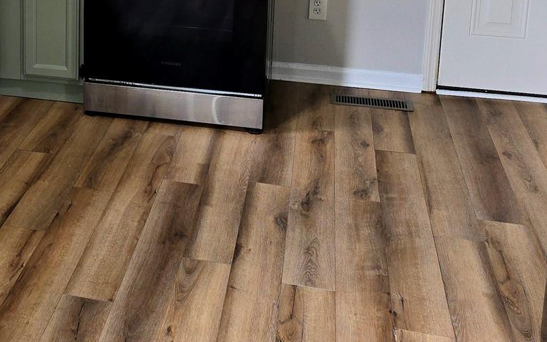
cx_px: 59
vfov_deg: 20.0
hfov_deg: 31.5
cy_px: -39
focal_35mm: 62
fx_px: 924
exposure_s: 1/60.2
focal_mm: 6.3
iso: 100
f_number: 1.7
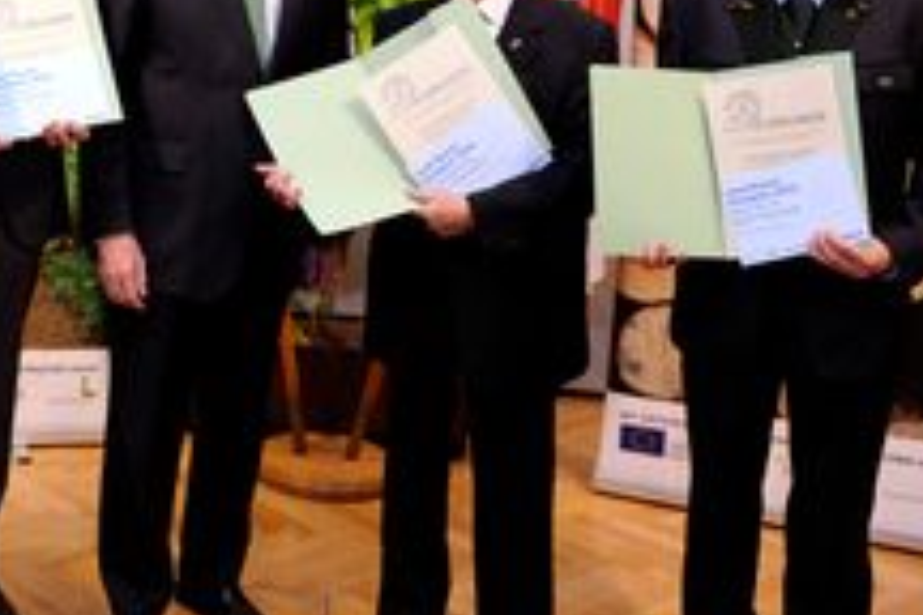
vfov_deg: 23.2
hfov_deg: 32.7
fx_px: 1461
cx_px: 38
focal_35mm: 57
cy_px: 79
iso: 400
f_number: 4
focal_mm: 24
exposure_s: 1/100
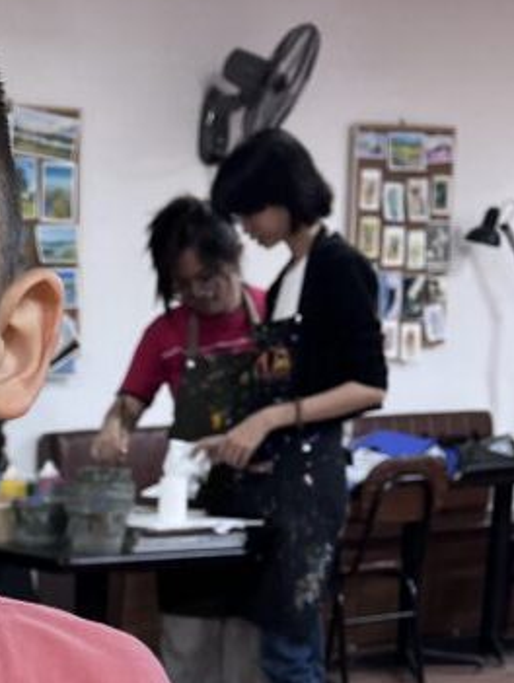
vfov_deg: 24.6
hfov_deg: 18.2
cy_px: 737
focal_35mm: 74
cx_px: -212
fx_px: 1462
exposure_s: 1/121
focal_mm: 5.1
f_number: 1.6
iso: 125
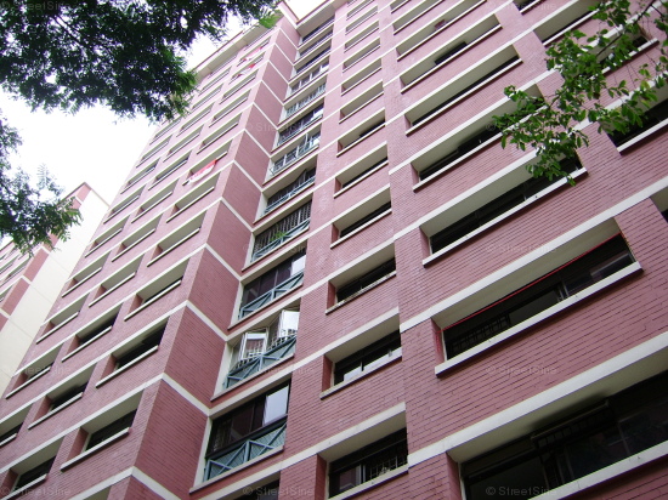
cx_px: 334
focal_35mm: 35
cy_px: 250
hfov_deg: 52.6
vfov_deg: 40.7
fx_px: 675
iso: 50
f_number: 2.8
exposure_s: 1/192
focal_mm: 5.95
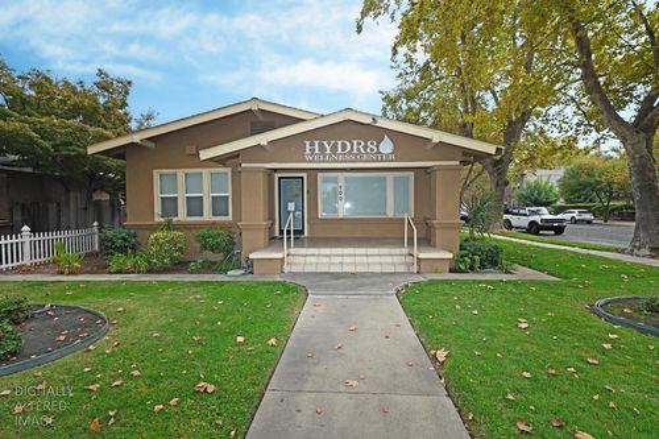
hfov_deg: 93.3
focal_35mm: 17
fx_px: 311
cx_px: 330
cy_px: 220
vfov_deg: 70.4
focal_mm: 17
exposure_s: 1/160
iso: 100
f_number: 6.3
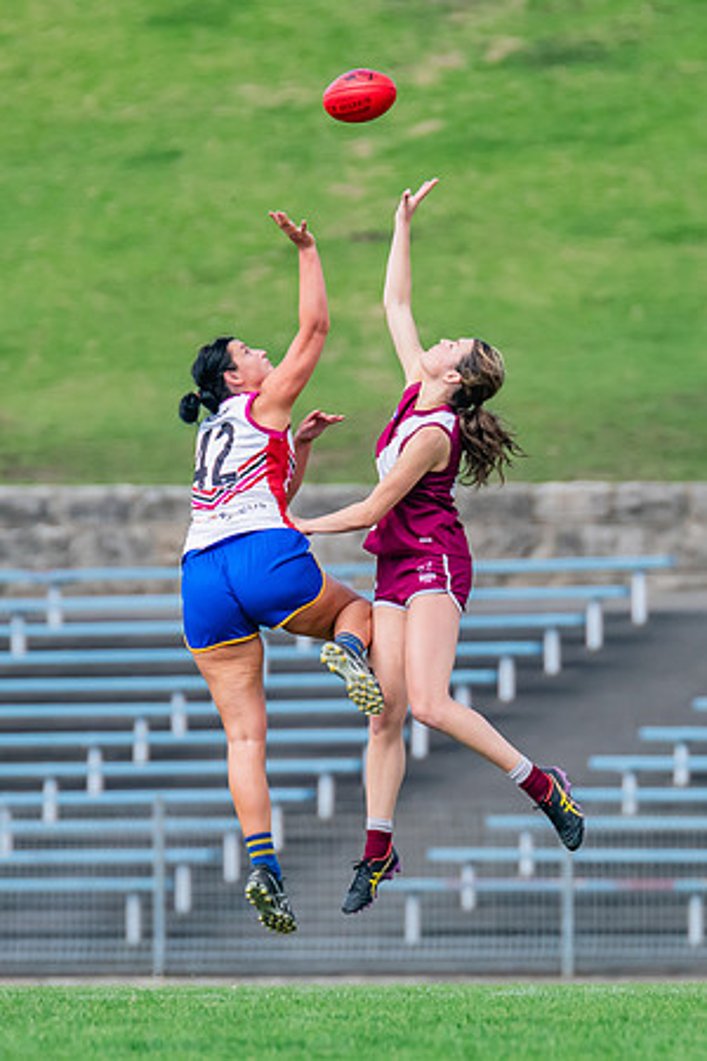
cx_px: 500
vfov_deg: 2.3
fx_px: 26733
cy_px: 546
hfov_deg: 1.5
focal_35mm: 908
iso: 800
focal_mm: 420
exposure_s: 1/1600
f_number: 5
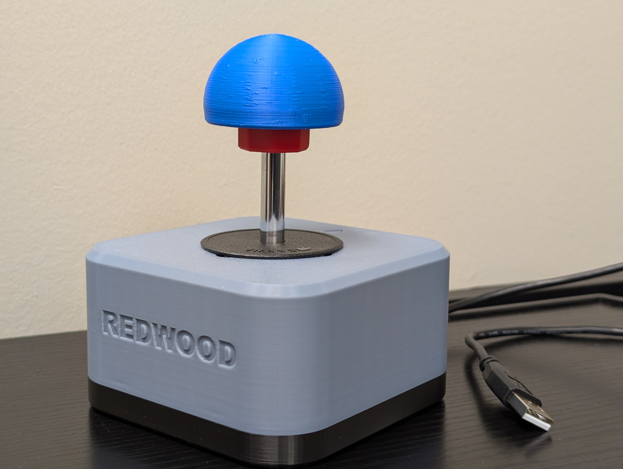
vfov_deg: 29.7
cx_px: 312
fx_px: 883
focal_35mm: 49
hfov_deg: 38.9
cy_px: 234
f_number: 1.68
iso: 88
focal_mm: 6.9
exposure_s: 1/20
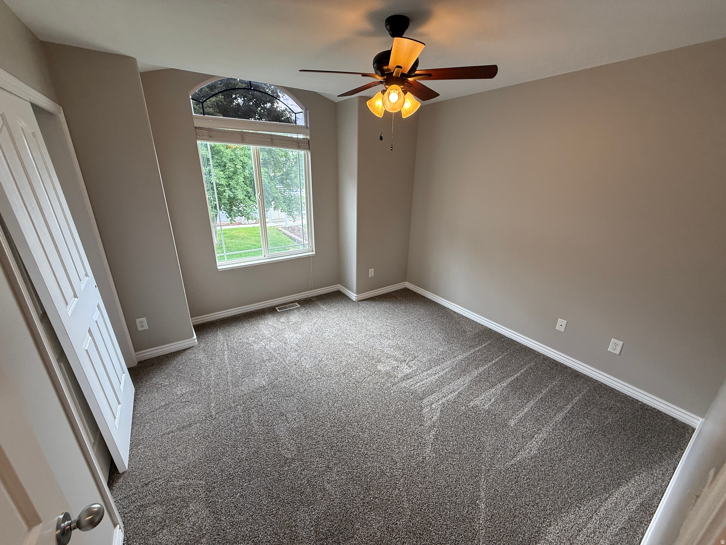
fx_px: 294
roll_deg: -0.3
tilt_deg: -19.9
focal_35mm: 14
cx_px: 363
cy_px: 272
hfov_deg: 102.1
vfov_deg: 85.7
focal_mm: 2.22
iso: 125
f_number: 2.2
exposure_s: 1/120
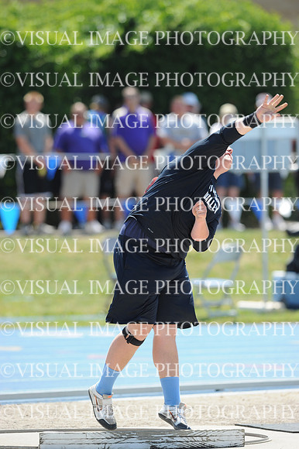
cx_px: 150
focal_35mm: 400
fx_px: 4989
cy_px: 224
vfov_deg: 5.2
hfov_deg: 3.4
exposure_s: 1/1250
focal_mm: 400
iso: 400
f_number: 4.5
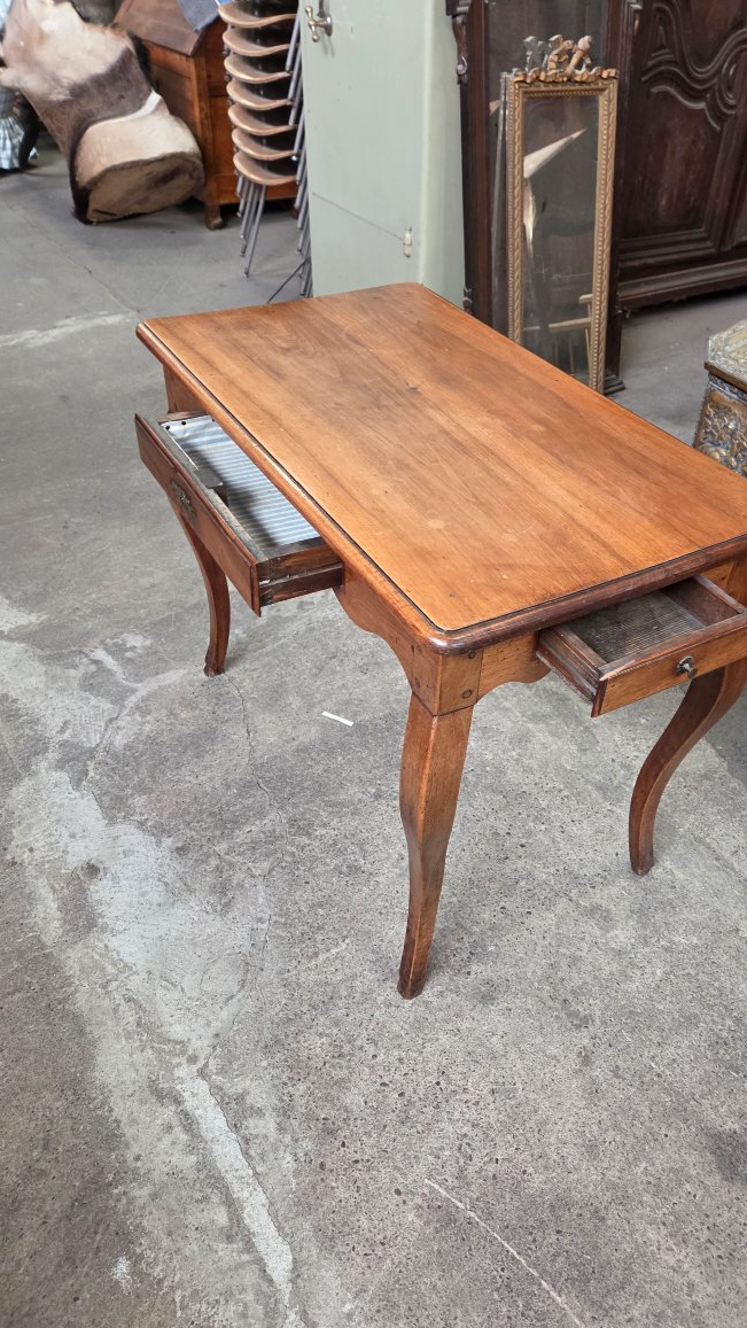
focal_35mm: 26
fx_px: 915
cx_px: 444
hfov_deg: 44.2
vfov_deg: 71.9
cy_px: 668
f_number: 1.8
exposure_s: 1/100
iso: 500
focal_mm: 5.4
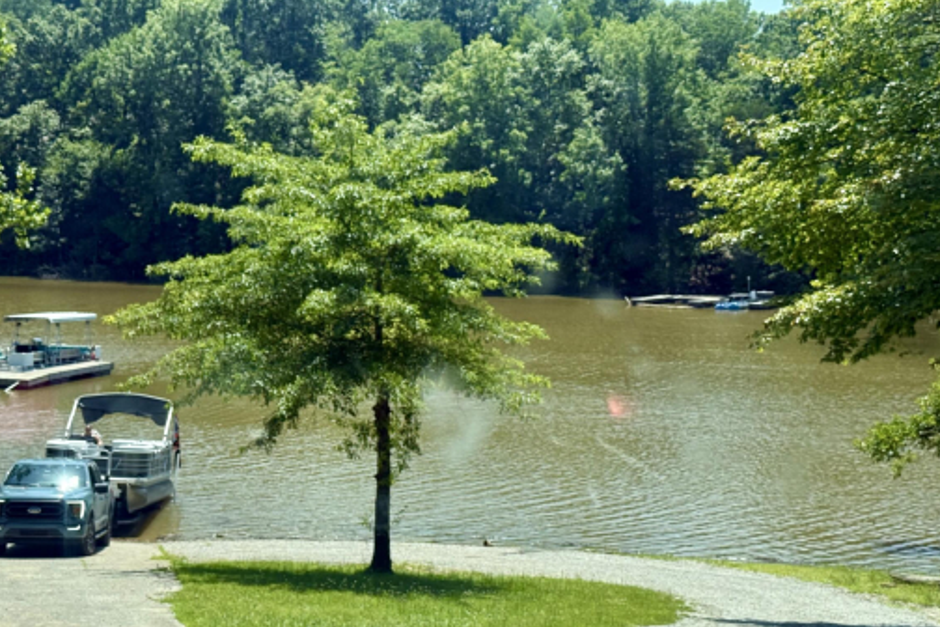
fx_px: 1723
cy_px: 425
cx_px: 357
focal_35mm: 66
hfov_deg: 30.4
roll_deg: -0.7
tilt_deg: -6.5
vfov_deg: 20.5
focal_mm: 6.76
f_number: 1.78
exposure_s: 1/2976
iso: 64
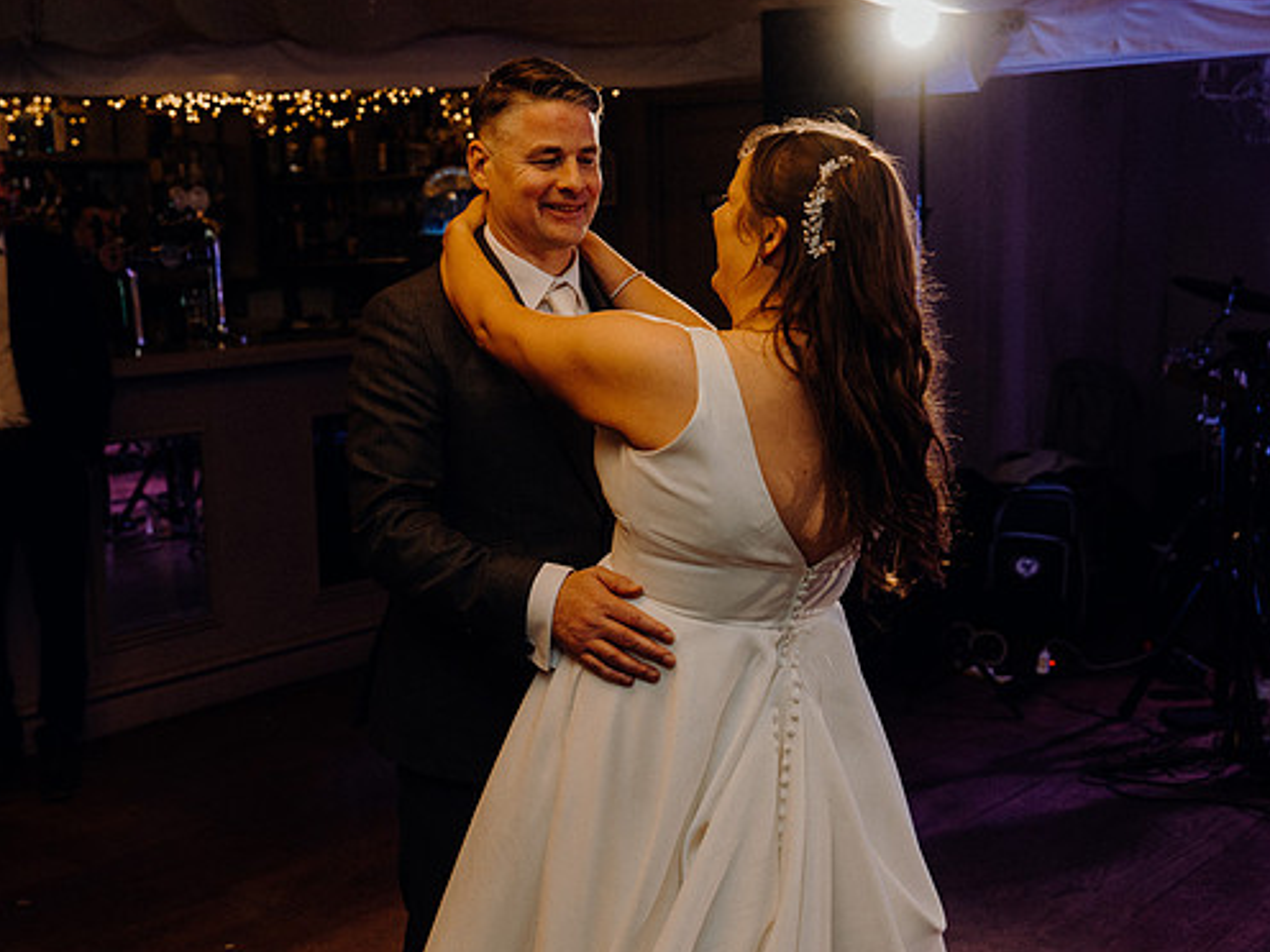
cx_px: 579
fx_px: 1651
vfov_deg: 32.2
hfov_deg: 42.0
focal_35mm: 45
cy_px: 475
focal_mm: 40
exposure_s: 1/160
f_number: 3.5
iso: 2500
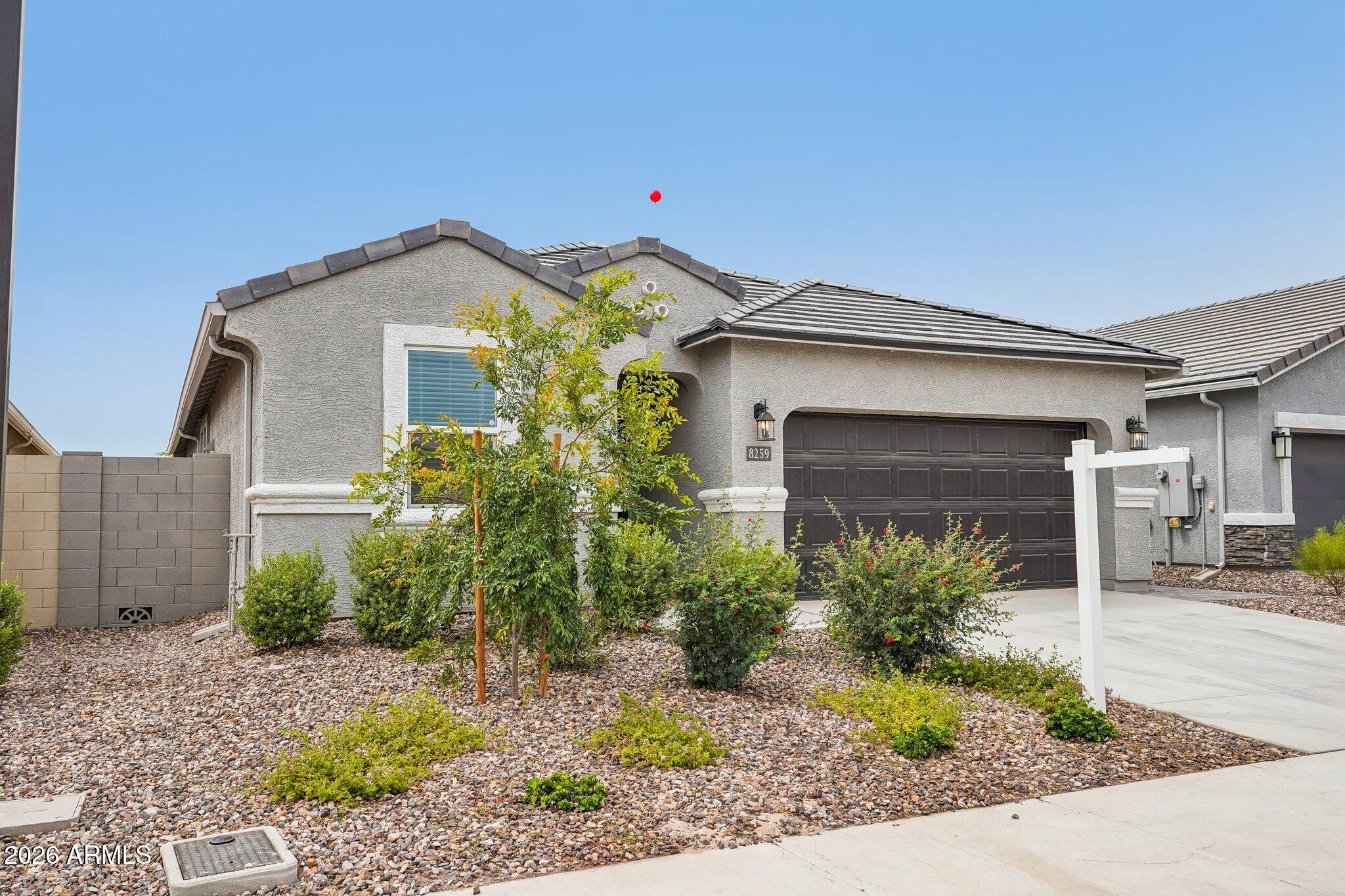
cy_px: 448
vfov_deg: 45.0
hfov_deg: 63.7
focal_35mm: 29
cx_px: 672
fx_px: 1083
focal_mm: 29
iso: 400
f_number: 8
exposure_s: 1/800
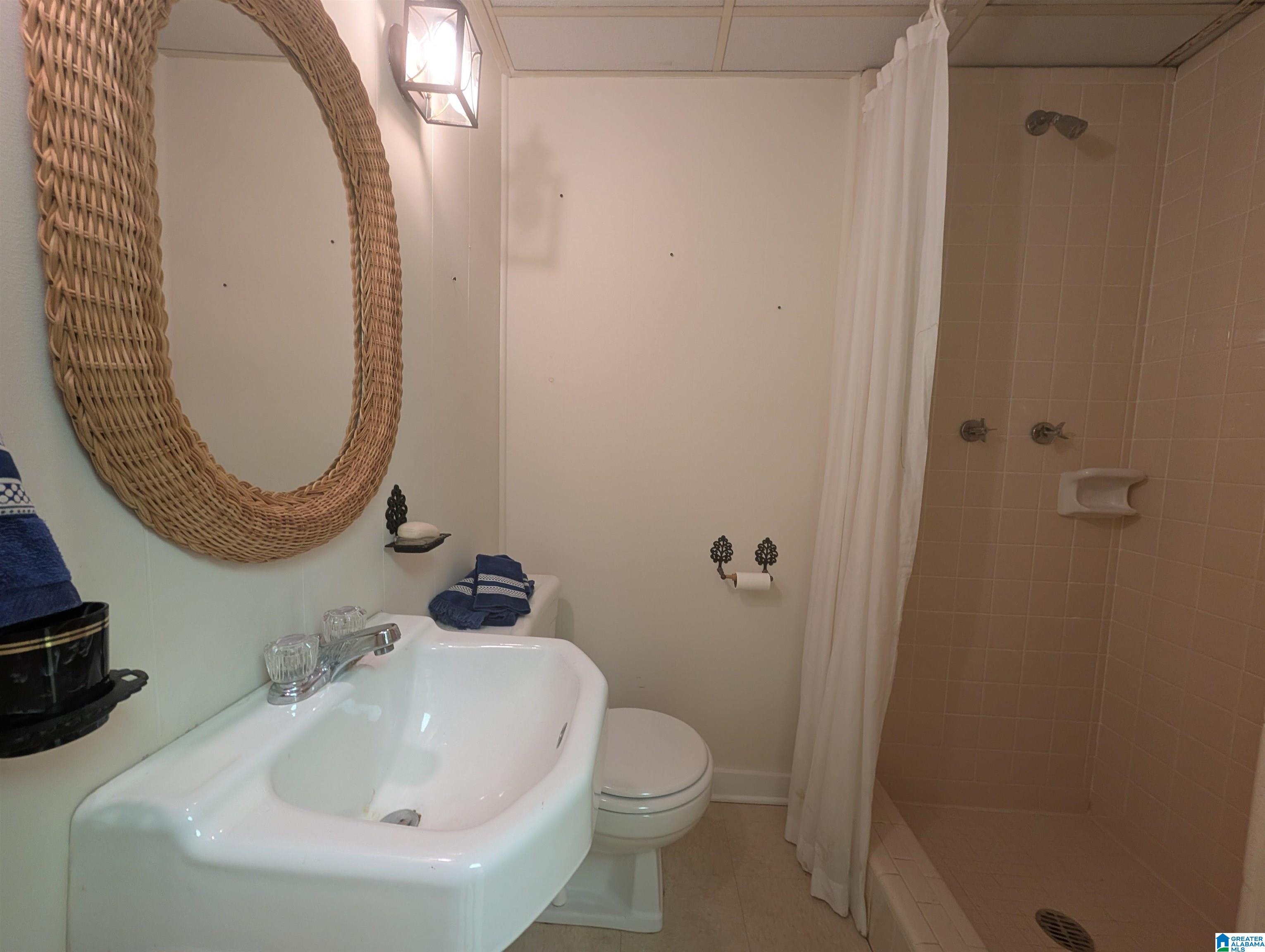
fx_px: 439
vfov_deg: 94.6
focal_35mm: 12
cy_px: 476
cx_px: 632
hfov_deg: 110.5
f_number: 1.7
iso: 117
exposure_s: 1/30
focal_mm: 2.02
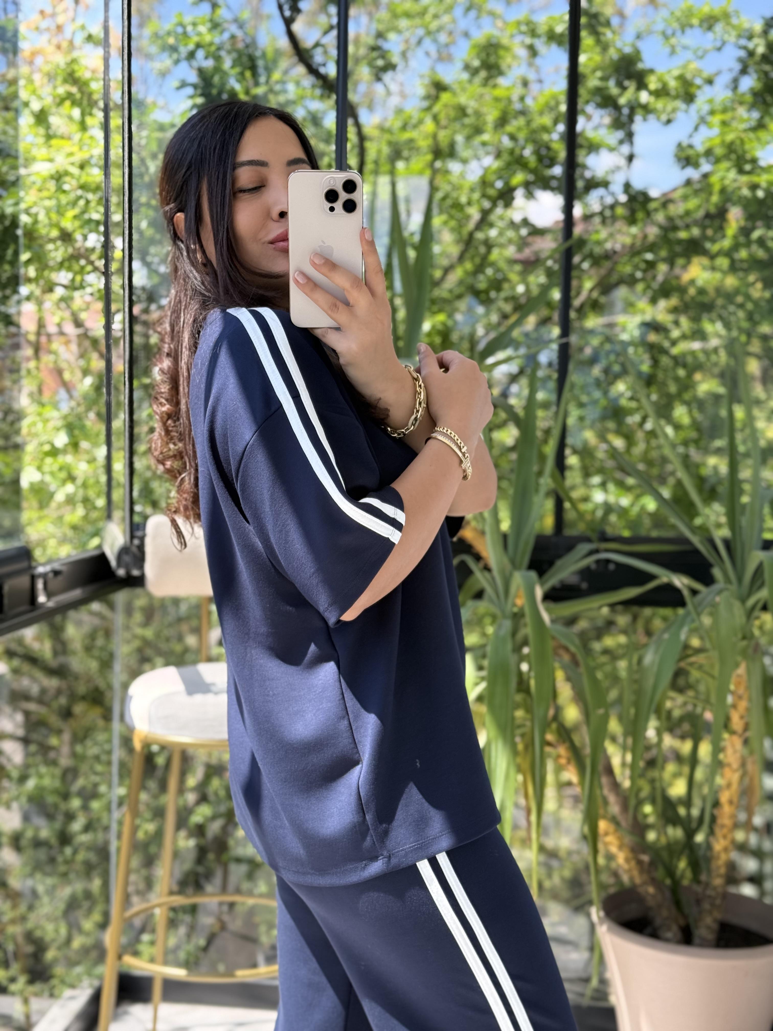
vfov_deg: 39.7
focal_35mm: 48
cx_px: 386
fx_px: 1429
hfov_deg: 30.3
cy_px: 516
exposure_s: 1/415
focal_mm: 6.76
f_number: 1.78
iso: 100
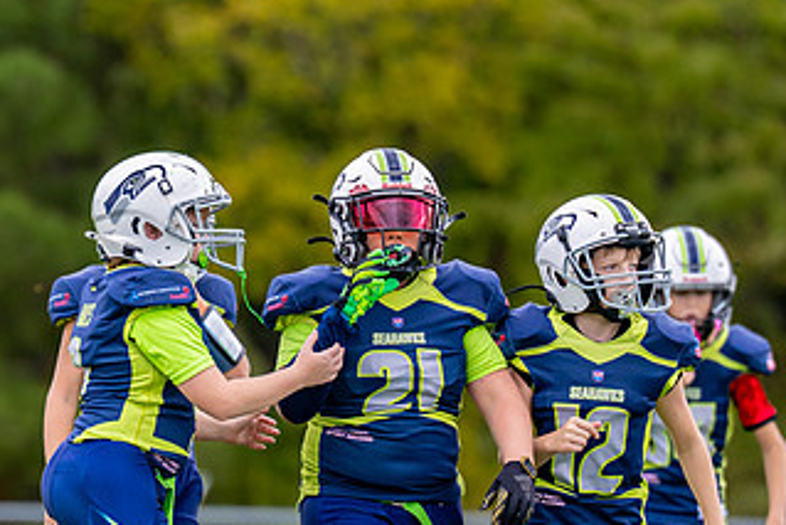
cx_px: 327
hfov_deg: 3.7
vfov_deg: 2.5
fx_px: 12079
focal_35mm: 553
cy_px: 333
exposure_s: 1/2000
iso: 320
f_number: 2.8
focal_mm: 200
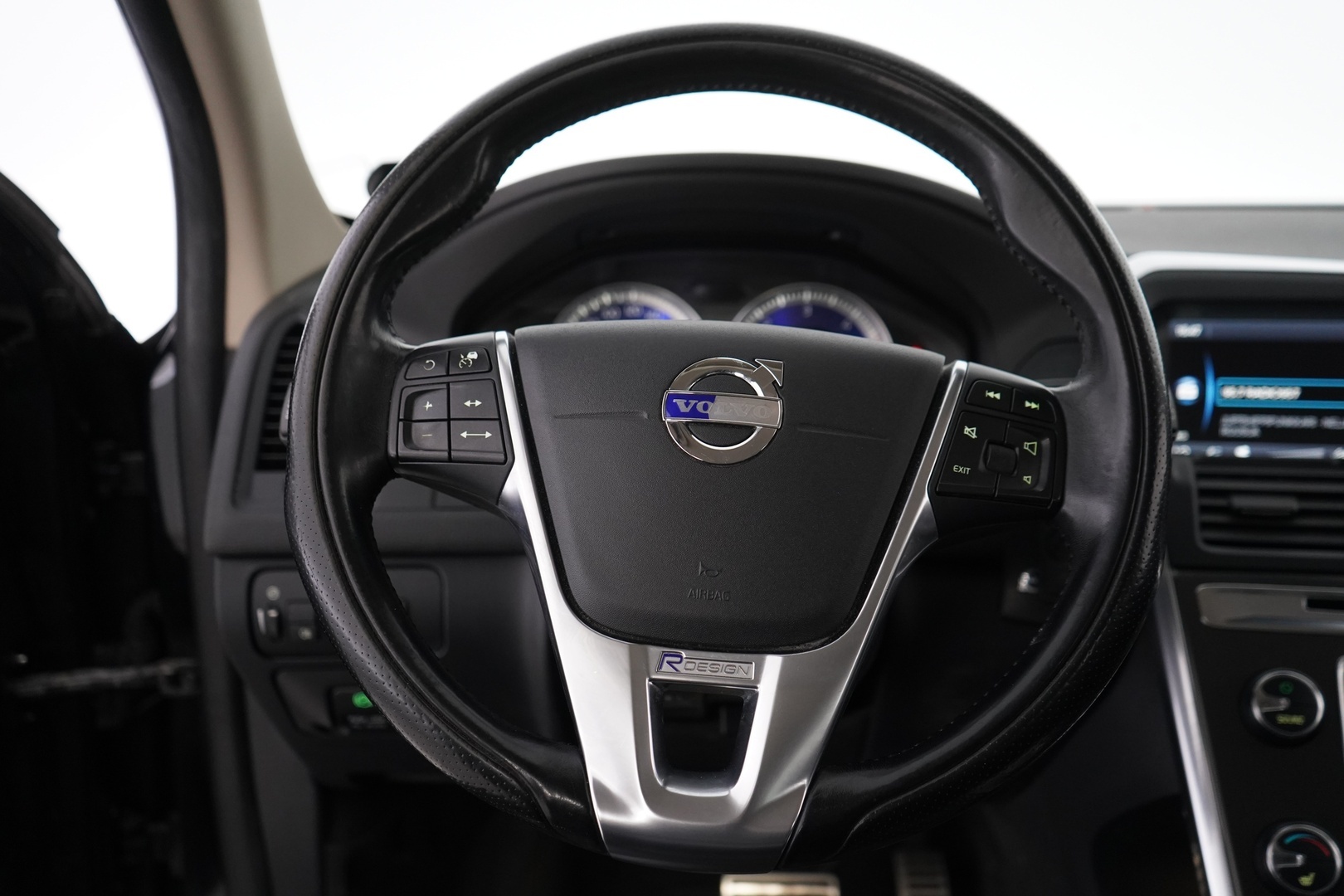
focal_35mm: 31
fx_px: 1157
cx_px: 672
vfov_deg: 42.3
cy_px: 448
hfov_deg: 60.3
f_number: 4
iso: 2500
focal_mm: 31
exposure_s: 1/40
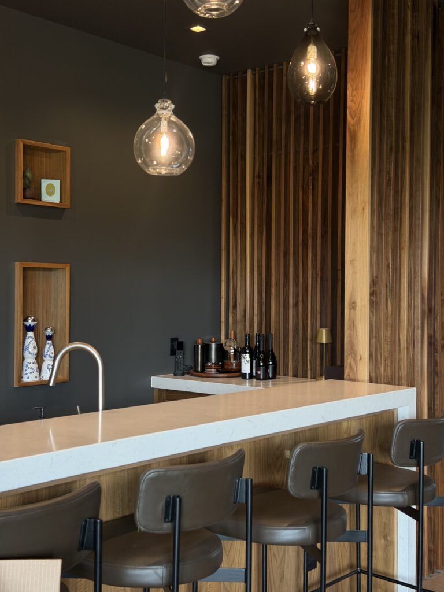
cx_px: 222
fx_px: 821
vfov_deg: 39.7
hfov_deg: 30.3
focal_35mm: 48
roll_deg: -0.4
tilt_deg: -0.7
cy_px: 296
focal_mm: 6.76
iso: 100
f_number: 1.78
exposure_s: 1/60
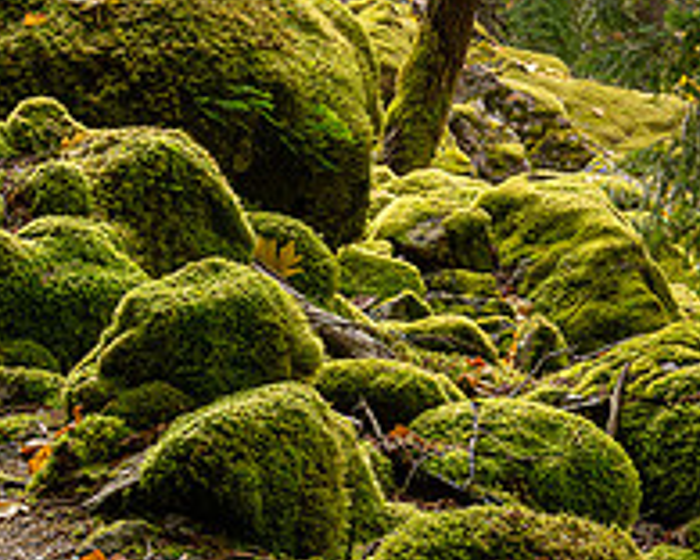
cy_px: 401
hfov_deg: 10.4
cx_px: -177
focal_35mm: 183
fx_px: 3791
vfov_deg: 8.4
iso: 5000
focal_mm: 62
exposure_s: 1/100
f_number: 16
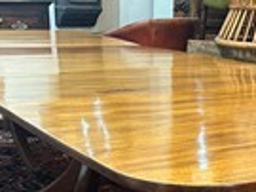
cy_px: 240
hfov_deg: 25.1
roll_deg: -2.7
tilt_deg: -23.6
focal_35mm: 77
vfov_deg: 18.0
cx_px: 192
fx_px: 569
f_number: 1.5
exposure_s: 1/33
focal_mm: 5.7
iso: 400
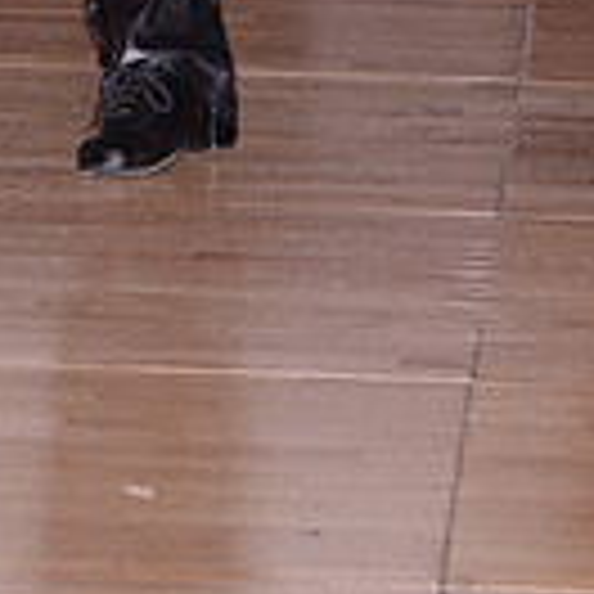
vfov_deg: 3.5
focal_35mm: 504
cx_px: 326
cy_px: -526
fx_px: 9785
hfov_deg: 3.5
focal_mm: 135
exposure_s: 1/250
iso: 800
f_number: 7.1
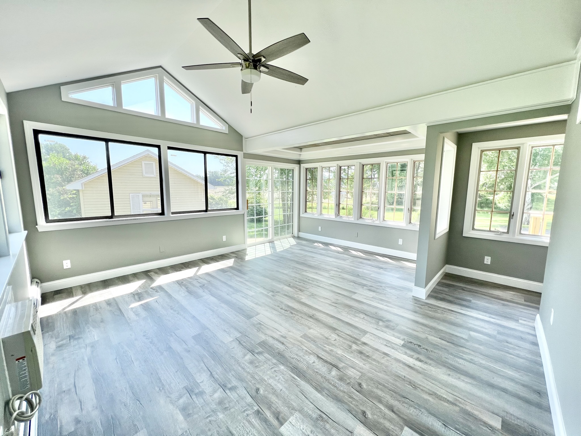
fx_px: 218
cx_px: 290
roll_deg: -0.3
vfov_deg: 89.9
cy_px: 218
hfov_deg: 106.2
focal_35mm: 13
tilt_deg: -7.2
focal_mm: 1.57
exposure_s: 1/401
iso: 32
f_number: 1.8
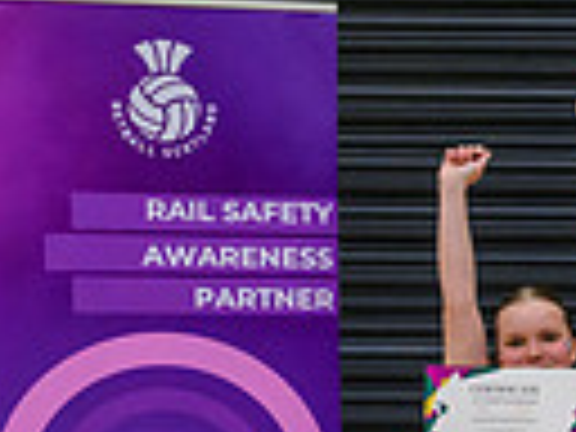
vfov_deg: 8.4
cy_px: 520
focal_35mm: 174
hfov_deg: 10.2
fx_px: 2895
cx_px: 1264
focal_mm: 40
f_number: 3.5
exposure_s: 1/800
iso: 5000
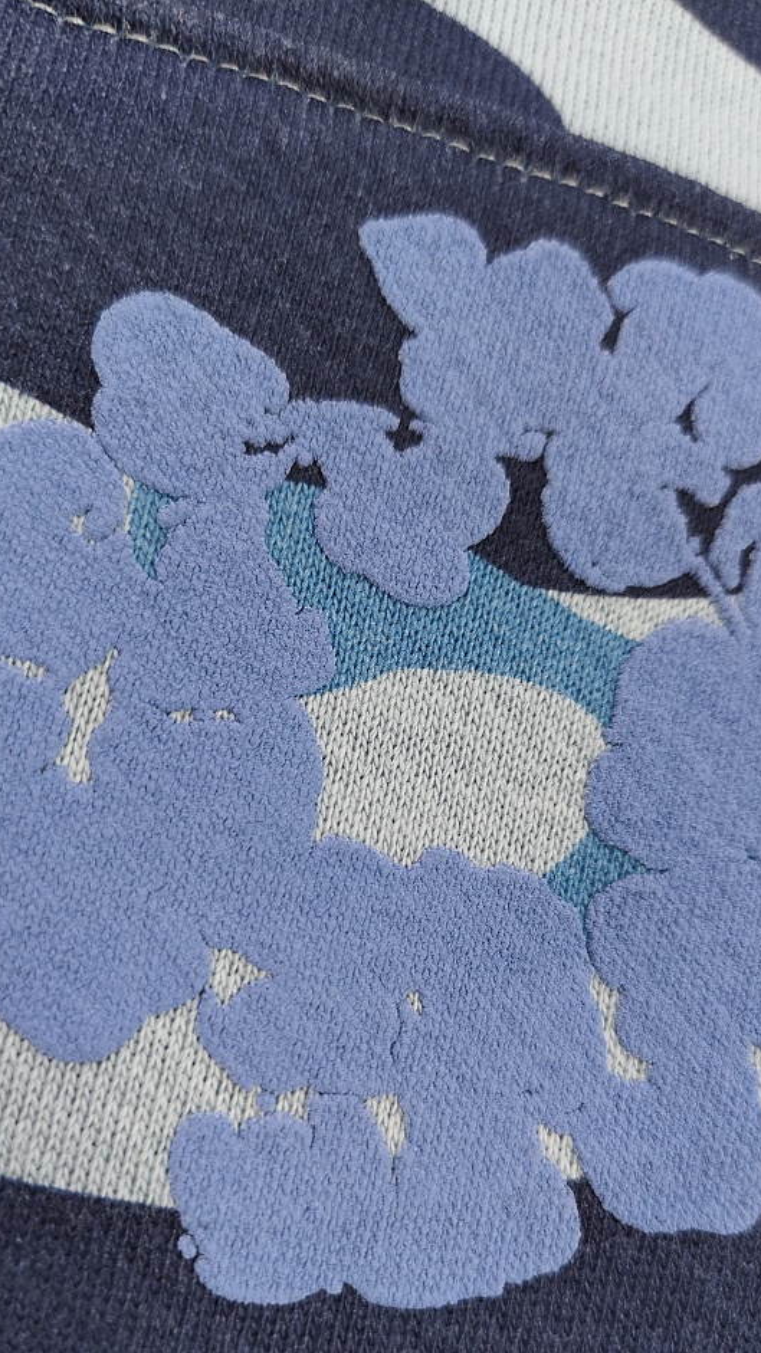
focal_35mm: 30
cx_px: 361
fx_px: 1077
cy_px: 740
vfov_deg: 64.2
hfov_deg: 38.9
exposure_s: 1/50
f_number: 1.88
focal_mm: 5.56
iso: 1482
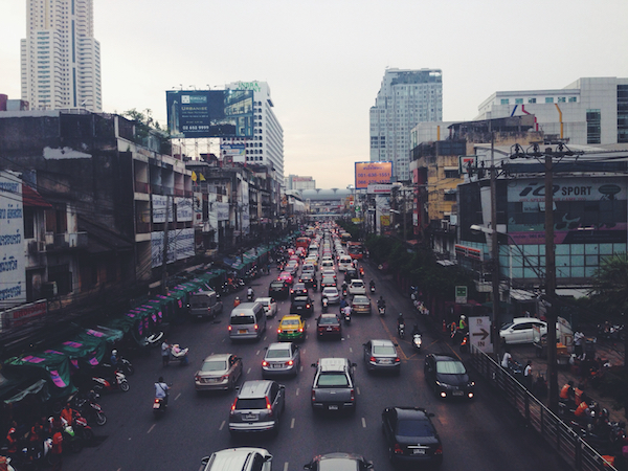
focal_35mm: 33
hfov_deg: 55.4
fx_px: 599
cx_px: 314
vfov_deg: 42.9
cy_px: 236
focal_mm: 4.12
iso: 64
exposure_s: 1/120
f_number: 2.4
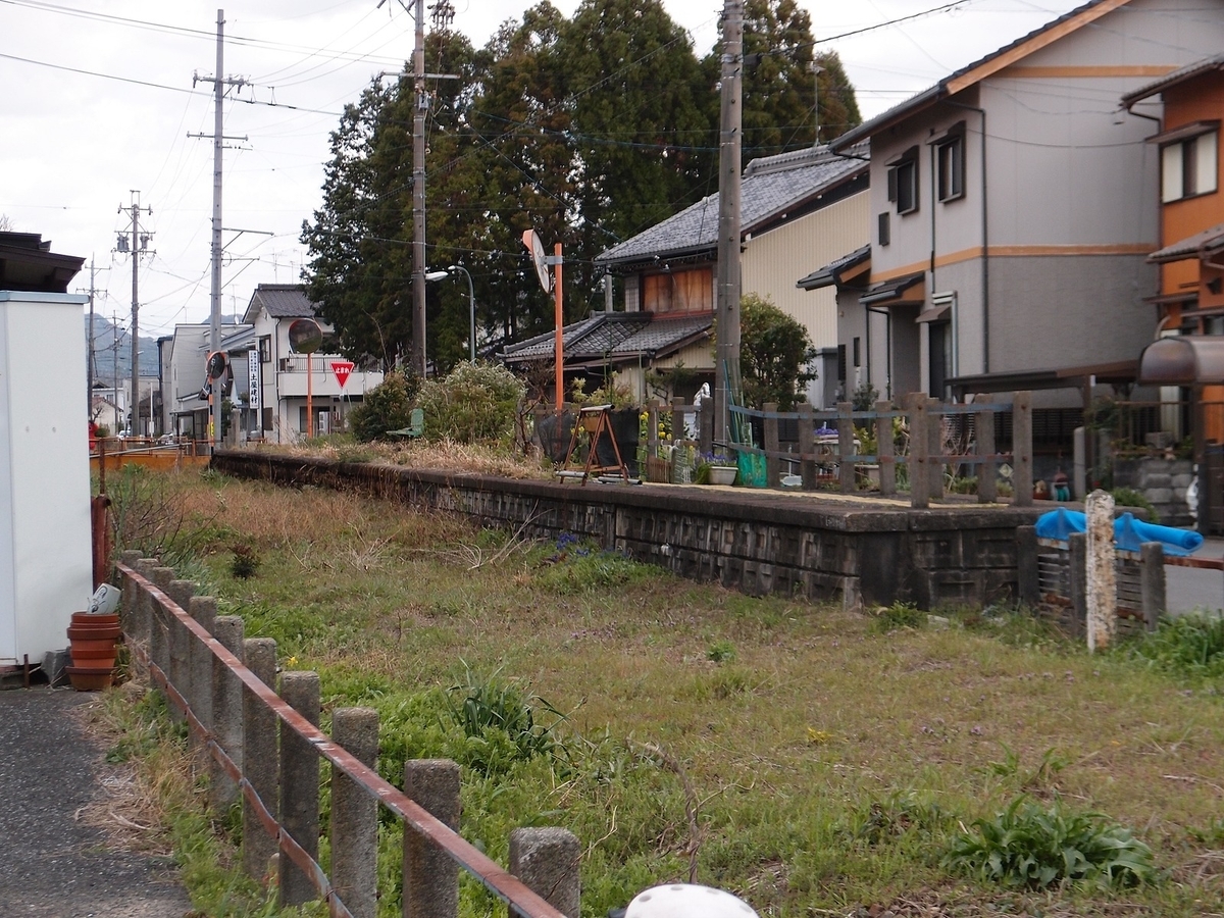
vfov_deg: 19.1
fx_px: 2723
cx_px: 612
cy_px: 459
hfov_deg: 25.3
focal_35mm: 77
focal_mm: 16.63
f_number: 2.5
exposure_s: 1/1000
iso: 125
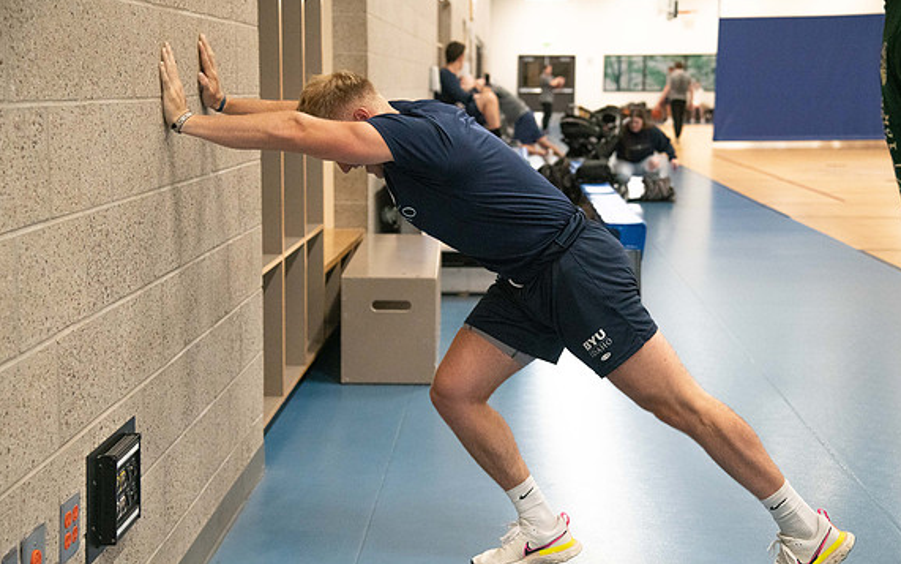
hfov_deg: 33.0
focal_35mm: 62
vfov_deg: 21.0
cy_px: 290
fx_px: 1523
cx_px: 454
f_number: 4
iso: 6400
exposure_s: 1/500
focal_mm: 58
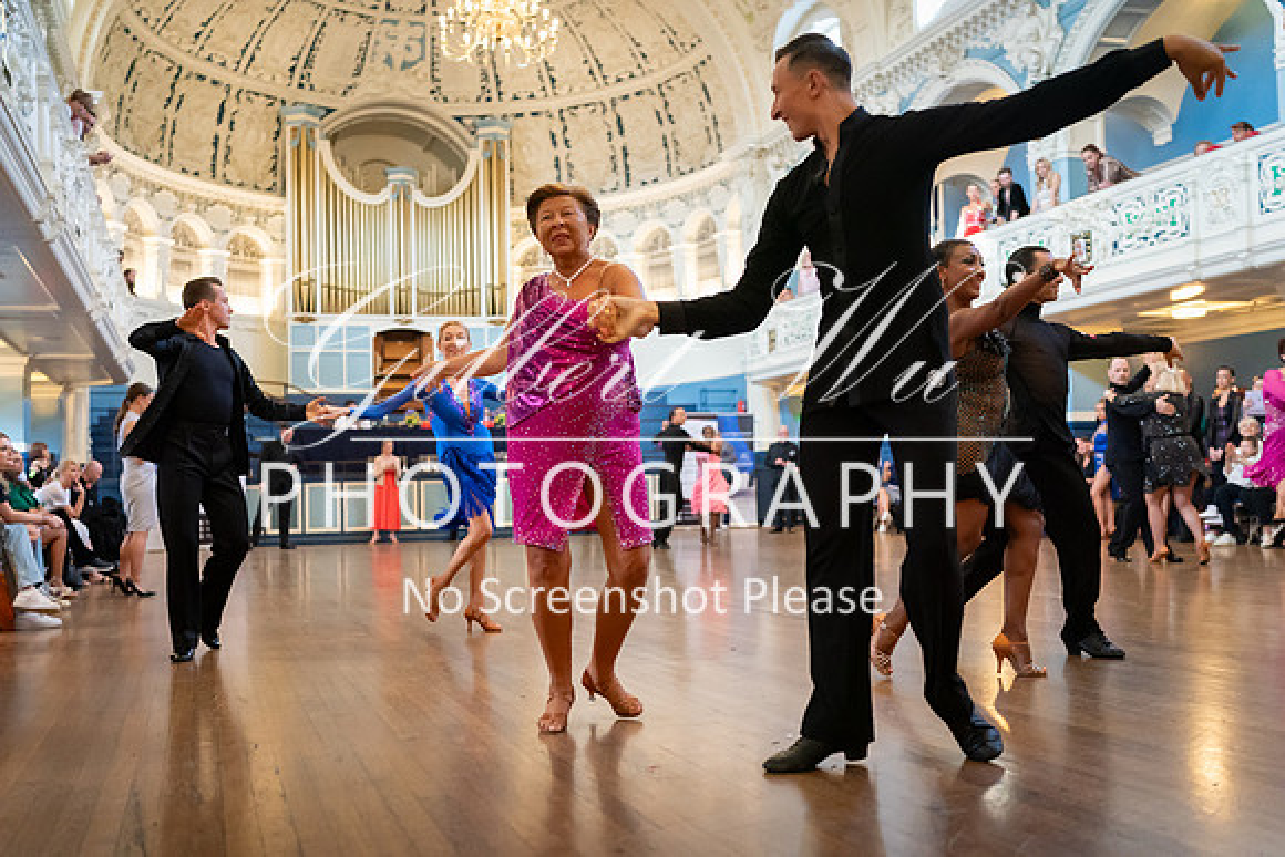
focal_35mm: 35
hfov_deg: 54.4
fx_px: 1250
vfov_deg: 37.9
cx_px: 642
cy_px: 428
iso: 6400
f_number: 2
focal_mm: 35
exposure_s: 1/500
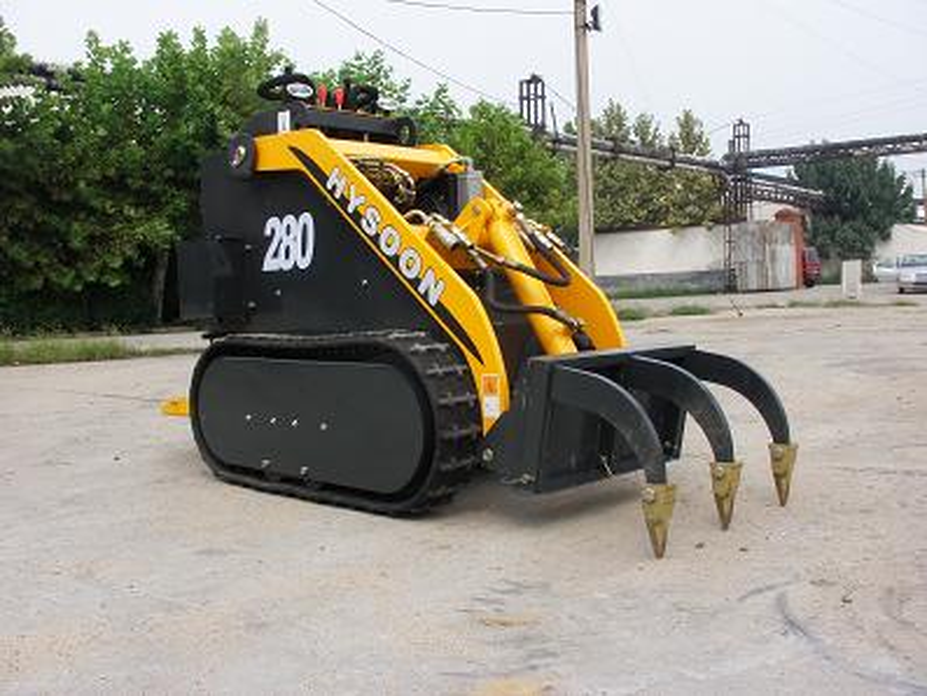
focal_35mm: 36
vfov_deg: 39.7
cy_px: 348
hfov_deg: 51.3
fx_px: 964
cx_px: 464
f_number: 5.6
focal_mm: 6.3
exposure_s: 1/160
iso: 64
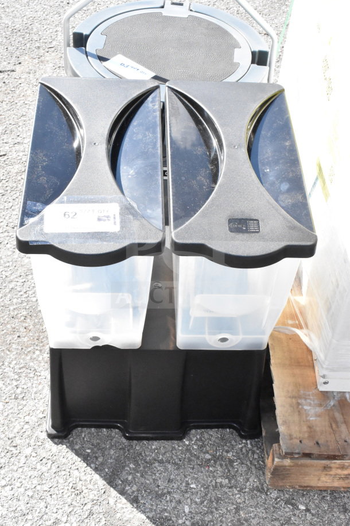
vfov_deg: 37.9
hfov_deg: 25.8
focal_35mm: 52
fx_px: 766
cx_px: 175
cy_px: 263
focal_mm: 35
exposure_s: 1/1000
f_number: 16
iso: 6400
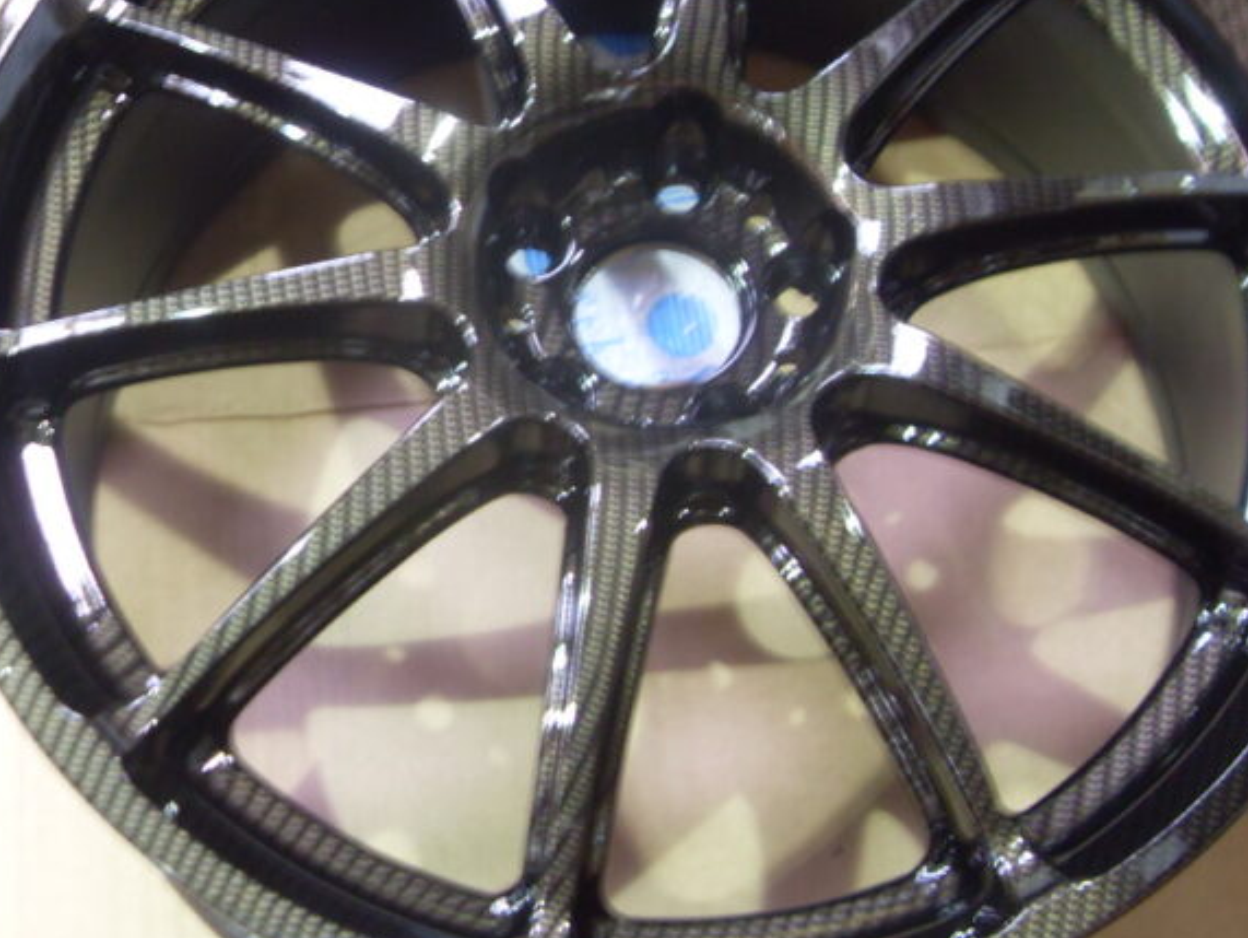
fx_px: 1768
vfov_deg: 29.5
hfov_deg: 38.9
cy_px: 328
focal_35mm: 49
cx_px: 632
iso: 200
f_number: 2.8
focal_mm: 6.3
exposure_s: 1/6
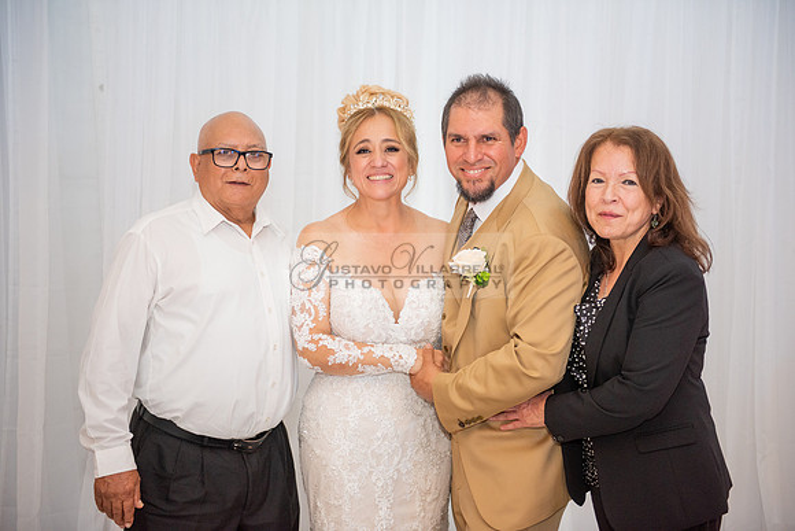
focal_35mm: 58
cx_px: 398
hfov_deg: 34.5
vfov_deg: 23.4
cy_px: 266
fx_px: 1281
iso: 1000
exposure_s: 1/125
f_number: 2.8
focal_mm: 58
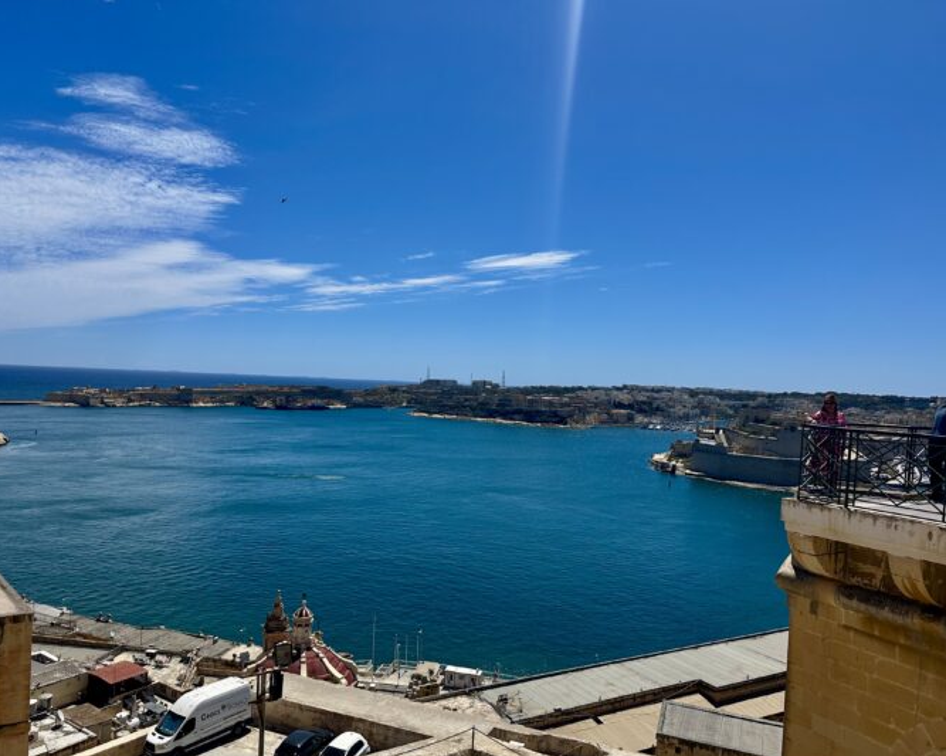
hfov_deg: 65.9
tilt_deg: -1.3
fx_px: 728
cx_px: 428
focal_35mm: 26
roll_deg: -2.1
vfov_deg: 54.9
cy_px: 392
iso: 80
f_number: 1.78
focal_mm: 6.86
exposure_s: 1/9709
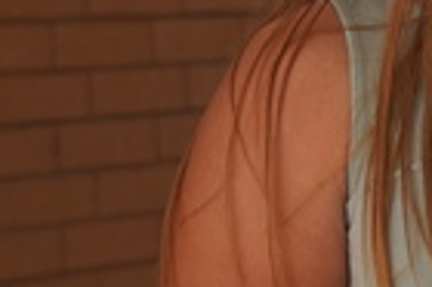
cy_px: 196
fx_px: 3248
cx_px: 1395
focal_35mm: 271
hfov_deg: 6.7
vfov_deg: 5.1
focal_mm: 37
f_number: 4
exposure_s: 1/160
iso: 200
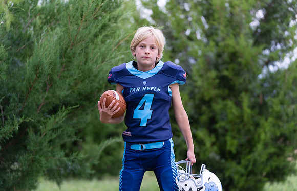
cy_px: 91
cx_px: 146
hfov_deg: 16.4
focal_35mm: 126
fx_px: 1033
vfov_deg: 10.6
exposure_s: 1/320
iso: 640
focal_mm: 114
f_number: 2.8
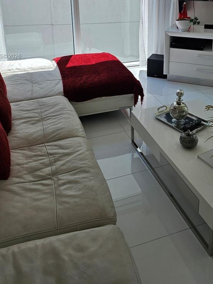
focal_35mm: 38
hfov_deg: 37.6
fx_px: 312
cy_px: 56
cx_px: 124
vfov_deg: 46.4
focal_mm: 6.3
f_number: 1.7
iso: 10
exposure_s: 1/377
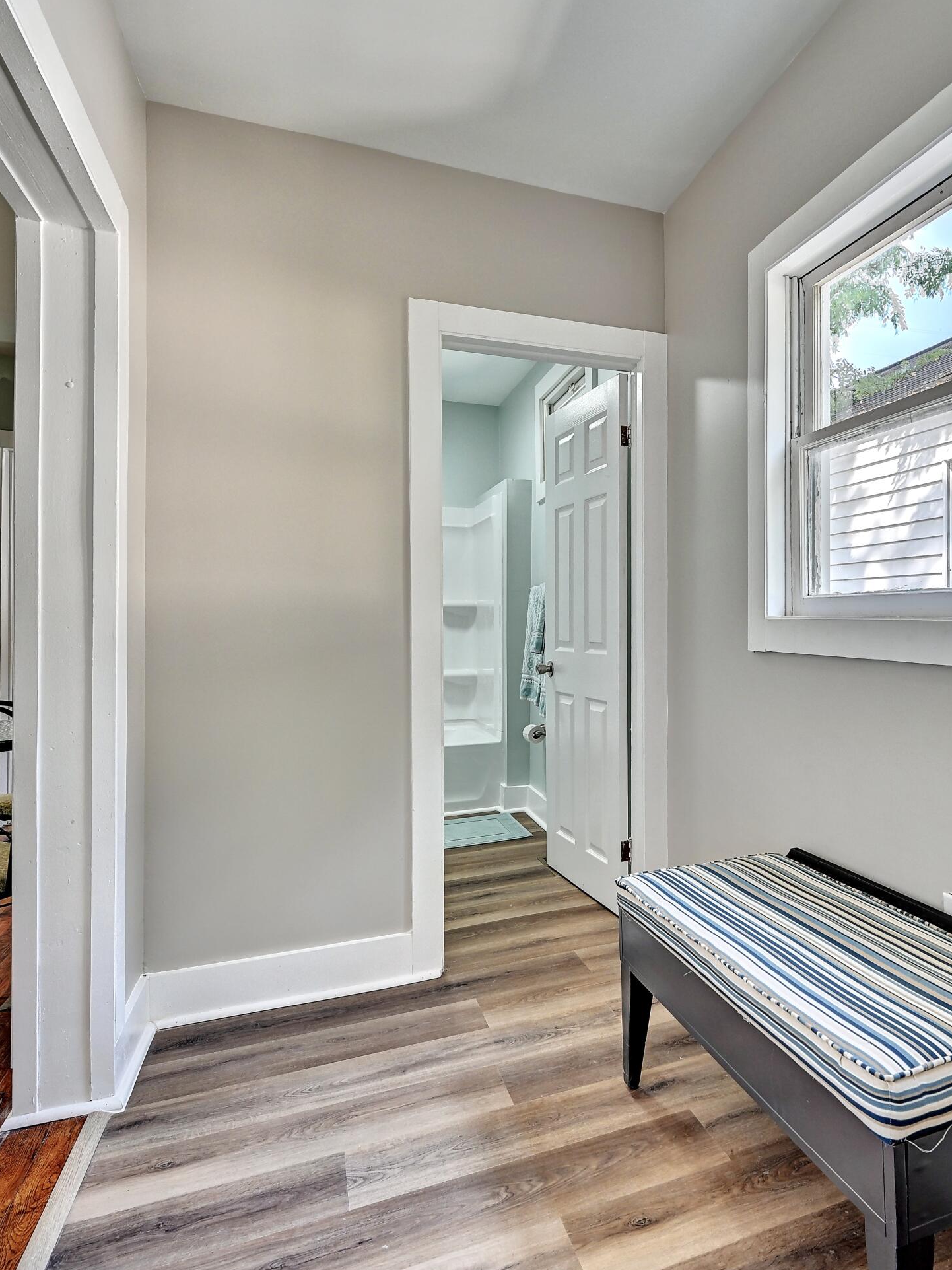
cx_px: 629
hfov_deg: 62.0
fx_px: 770
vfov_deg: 79.0
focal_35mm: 21
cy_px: 616
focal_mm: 14
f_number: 8
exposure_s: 1/8
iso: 400
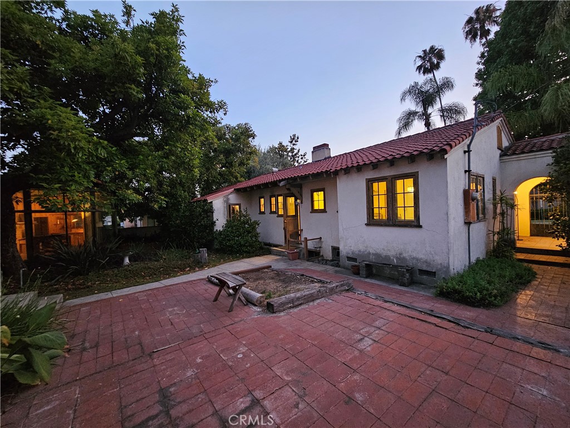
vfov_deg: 89.9
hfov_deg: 106.2
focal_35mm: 13
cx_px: 285
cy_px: 214
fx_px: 214
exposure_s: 1/24
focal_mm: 2.2
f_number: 2.2
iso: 800
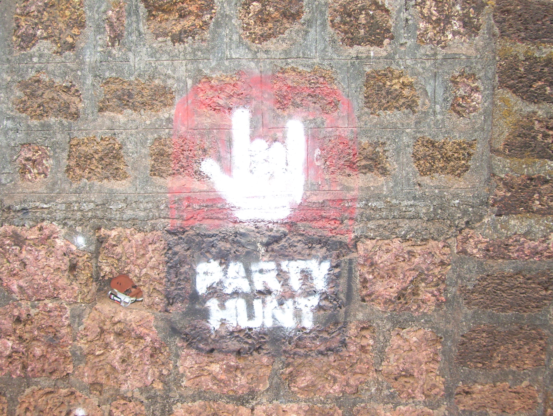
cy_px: 208
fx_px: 576
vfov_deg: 39.7
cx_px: 276
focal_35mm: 36
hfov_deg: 51.3
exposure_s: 1/160
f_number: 2.7
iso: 80
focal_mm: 6
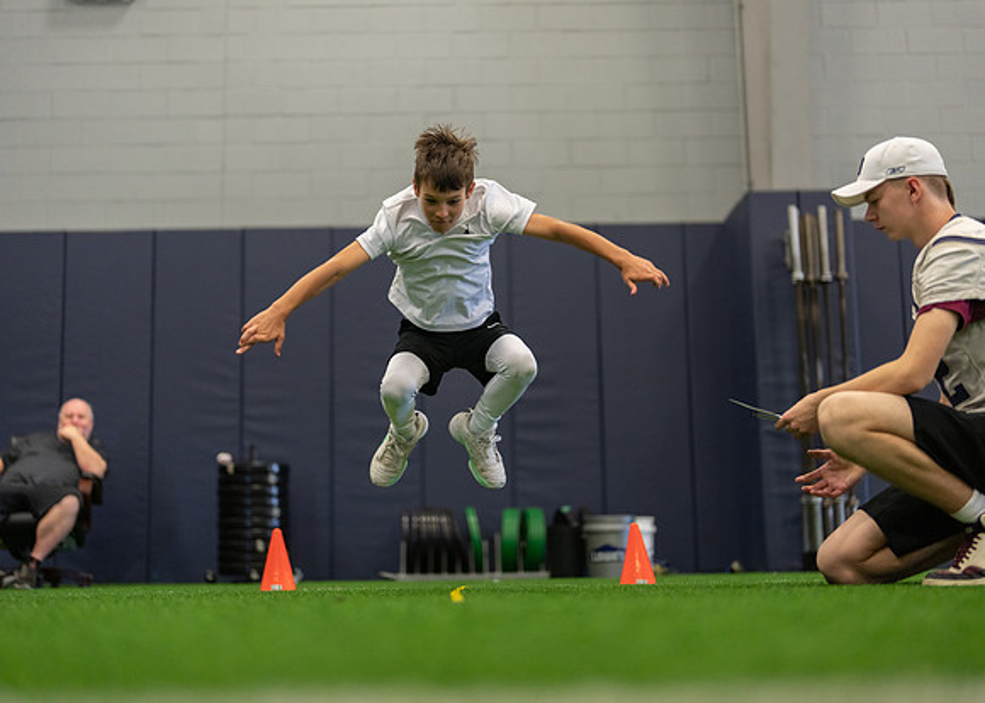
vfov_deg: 26.8
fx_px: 1473
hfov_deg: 37.0
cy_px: 352
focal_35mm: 53
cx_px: 492
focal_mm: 50
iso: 1250
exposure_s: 1/1000
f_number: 1.2
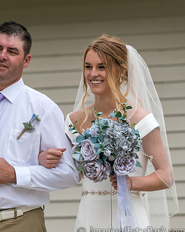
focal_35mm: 300
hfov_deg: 5.2
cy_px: 116
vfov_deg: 6.4
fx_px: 2055
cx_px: 43
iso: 160
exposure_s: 1/500
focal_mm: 200
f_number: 4.5
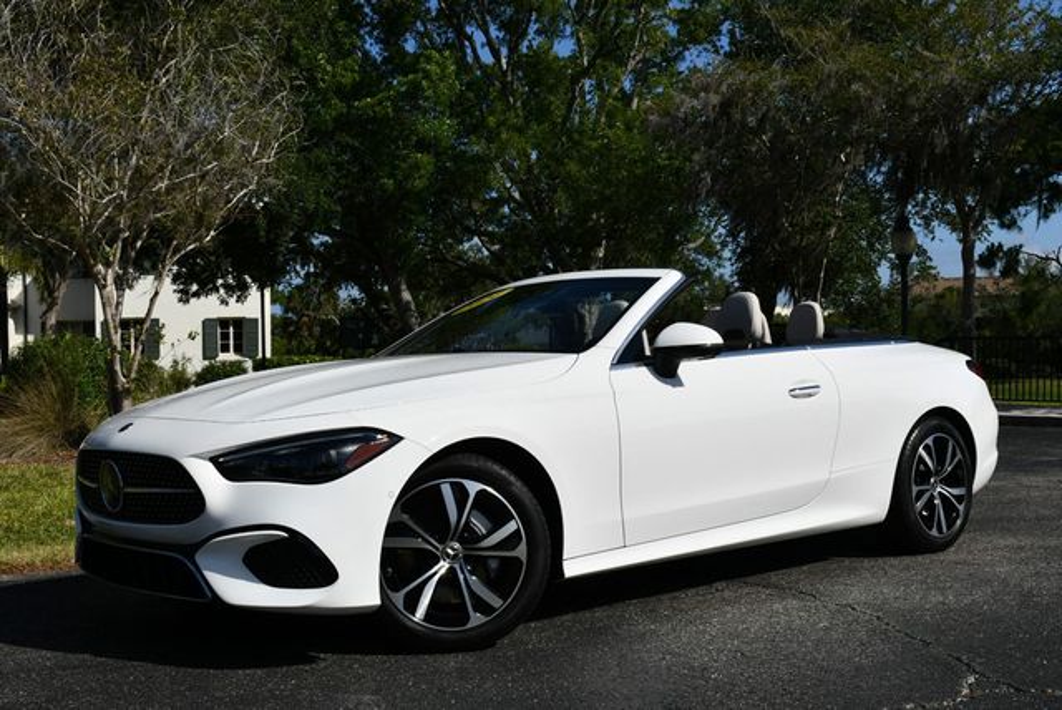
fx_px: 1299
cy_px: 355
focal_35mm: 44
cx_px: 531
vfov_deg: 30.6
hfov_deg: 44.5
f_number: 11
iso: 100
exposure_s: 1/500
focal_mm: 22
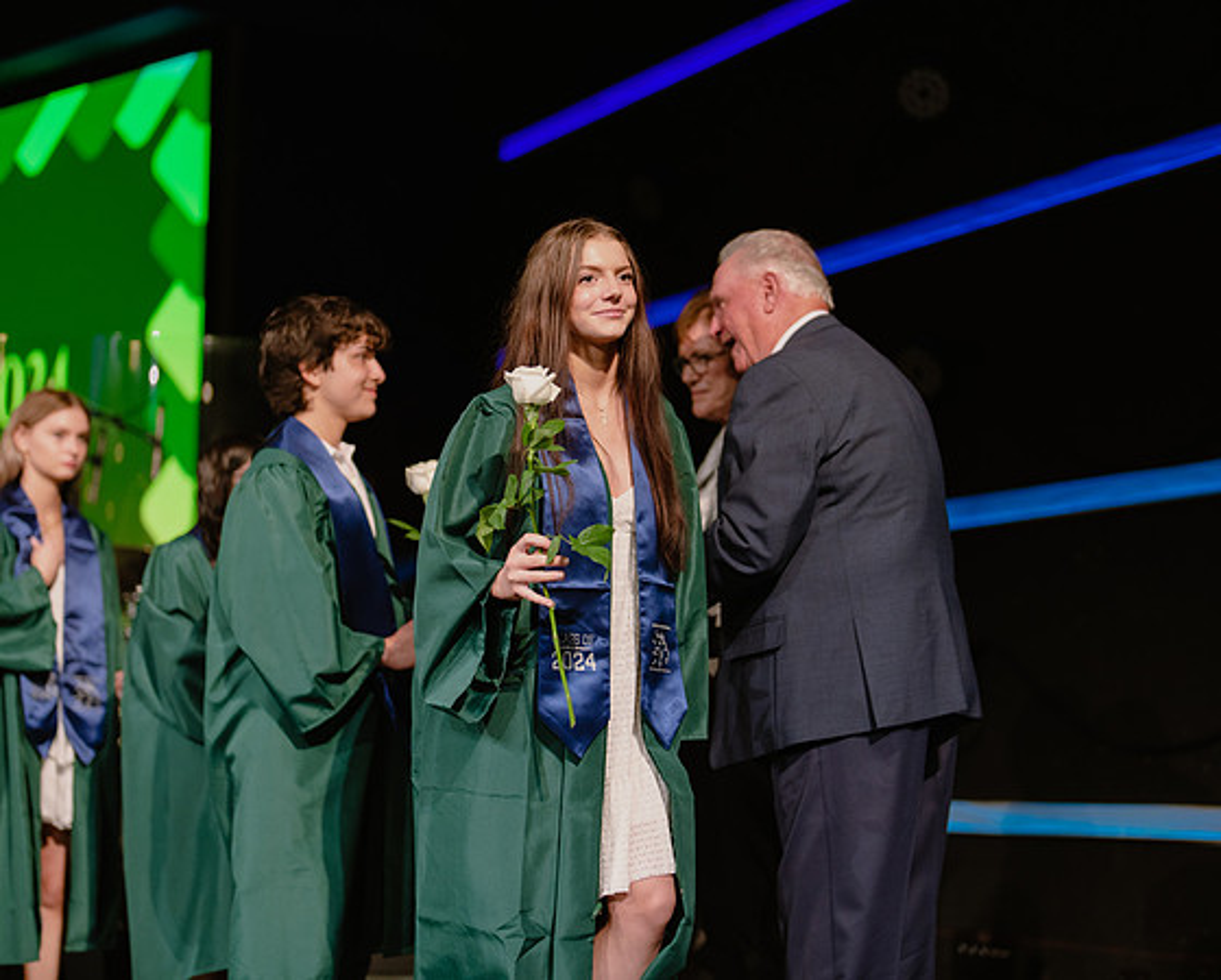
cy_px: 490
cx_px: 610
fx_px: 2230
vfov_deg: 24.8
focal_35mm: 62
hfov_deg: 30.6
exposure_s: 1/320
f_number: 1.2
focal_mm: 50
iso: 640
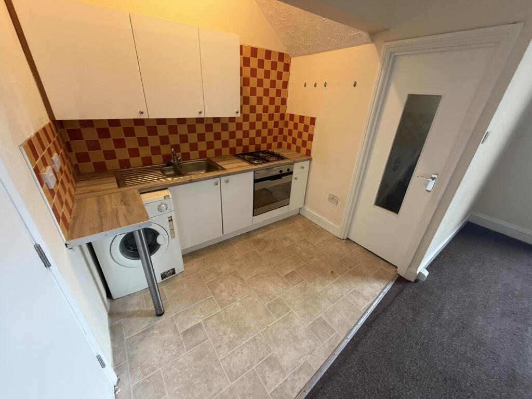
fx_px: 215
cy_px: 200
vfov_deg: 85.7
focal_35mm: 14
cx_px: 266
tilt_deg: -27.0
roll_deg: -2.3
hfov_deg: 102.1
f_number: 2.2
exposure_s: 1/50
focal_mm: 2.22
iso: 250
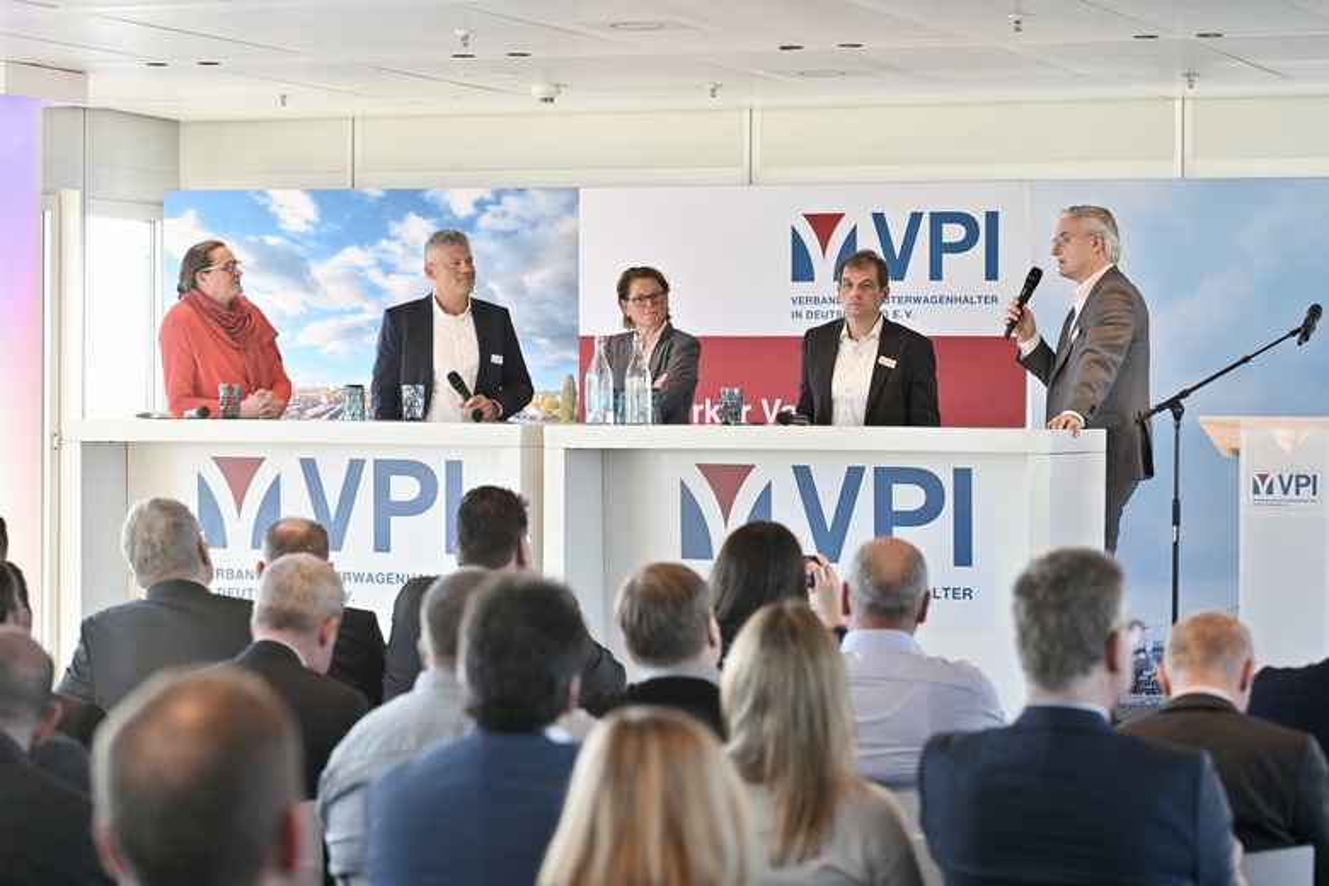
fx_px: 3876
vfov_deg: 13.0
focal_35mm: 105
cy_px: 443
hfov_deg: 19.5
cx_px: 664
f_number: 4.5
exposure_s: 1/100
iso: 250
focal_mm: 105
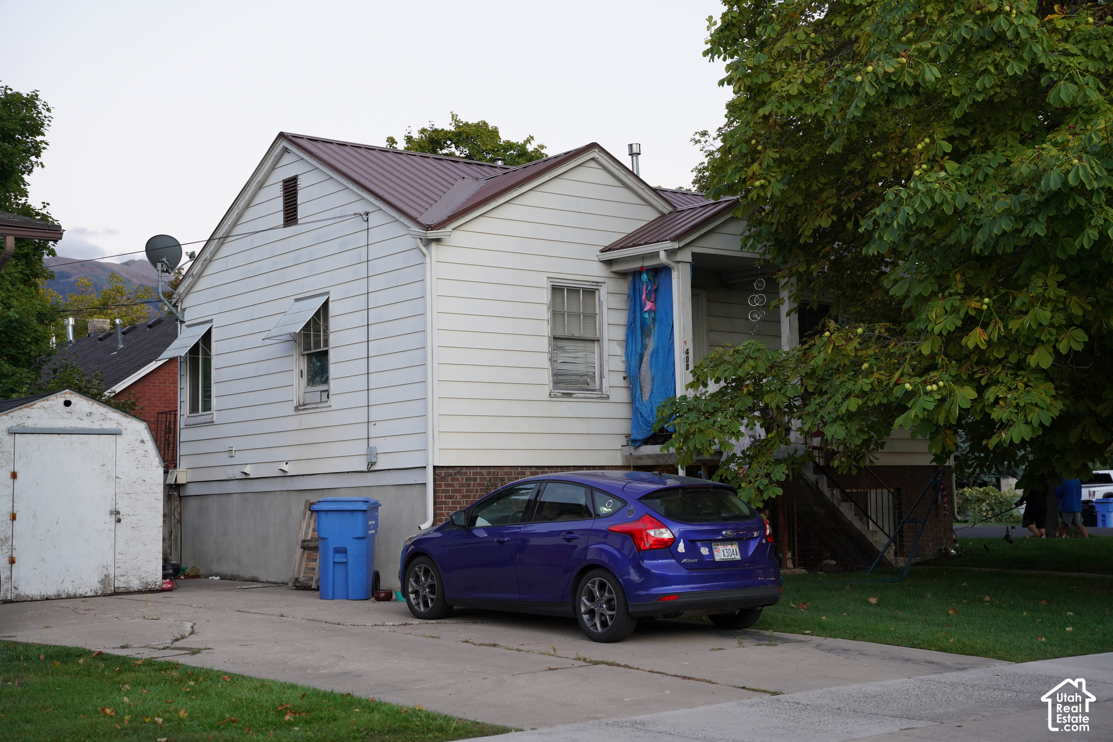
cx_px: 556
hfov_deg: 38.8
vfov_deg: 26.4
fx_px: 1580
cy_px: 371
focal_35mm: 51
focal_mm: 51.1
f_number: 3.5
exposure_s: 1/60
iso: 640
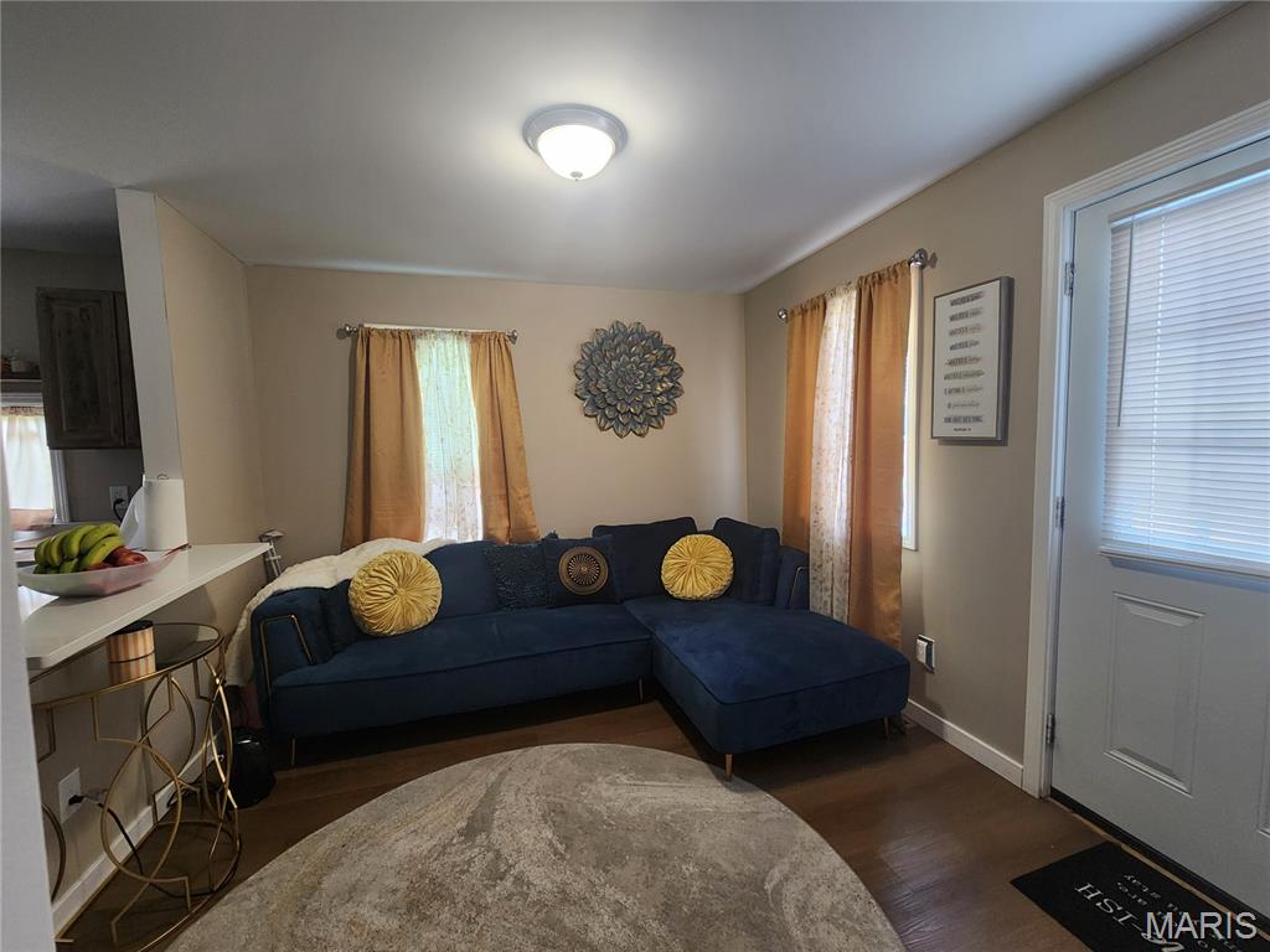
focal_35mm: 13
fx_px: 477
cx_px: 635
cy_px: 476
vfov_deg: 89.9
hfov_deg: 106.2
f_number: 2.2
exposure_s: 1/60
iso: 250
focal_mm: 2.2
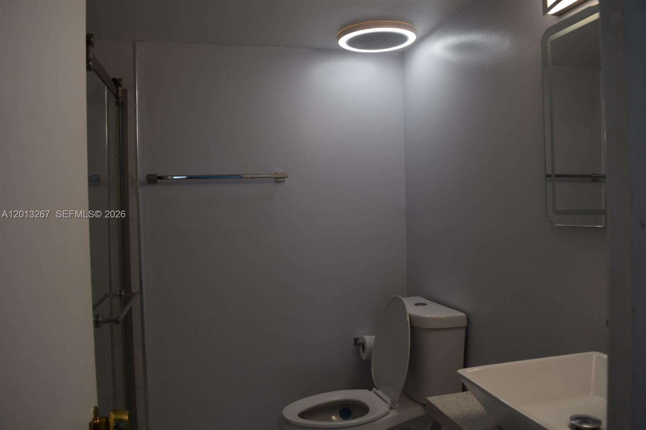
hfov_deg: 67.4
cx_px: 323
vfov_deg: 47.9
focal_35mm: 27
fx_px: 484
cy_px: 215
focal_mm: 18
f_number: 5.6
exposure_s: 1/125
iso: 400
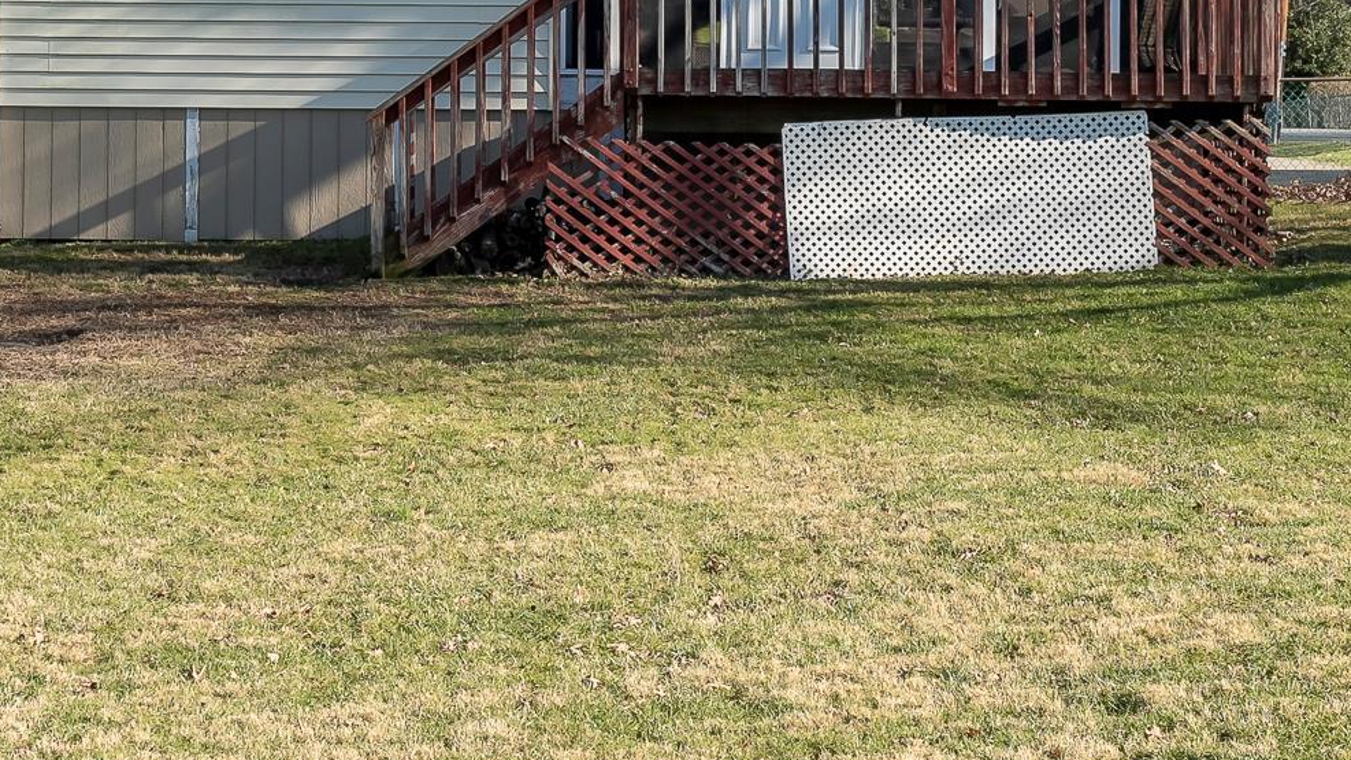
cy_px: 160
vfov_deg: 13.8
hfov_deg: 24.5
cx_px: 694
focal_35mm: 87
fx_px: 3116
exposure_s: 1/320
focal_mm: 40
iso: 320
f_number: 11
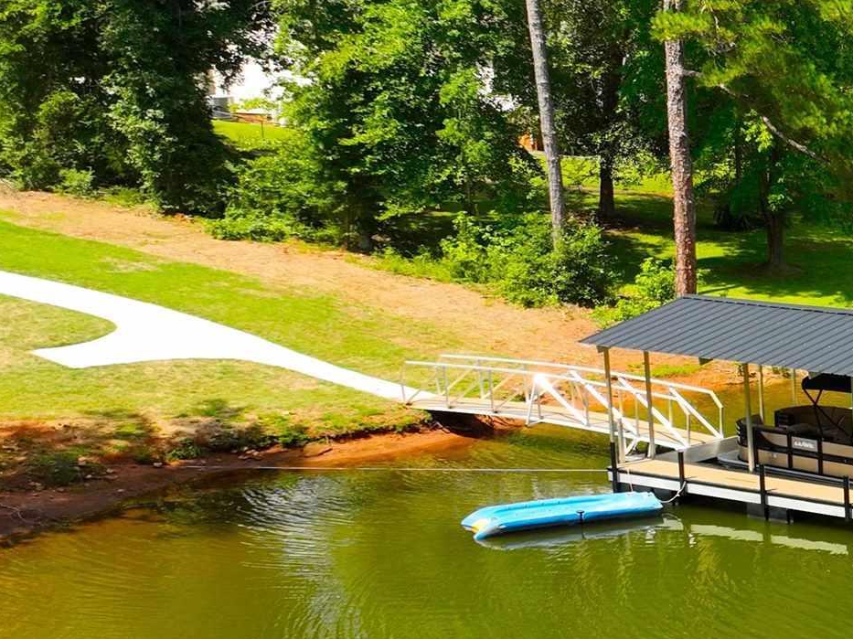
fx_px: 1946
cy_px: 466
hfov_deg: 20.7
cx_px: 1313
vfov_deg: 18.5
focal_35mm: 79
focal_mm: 12.29
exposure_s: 1/200
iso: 150
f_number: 2.8
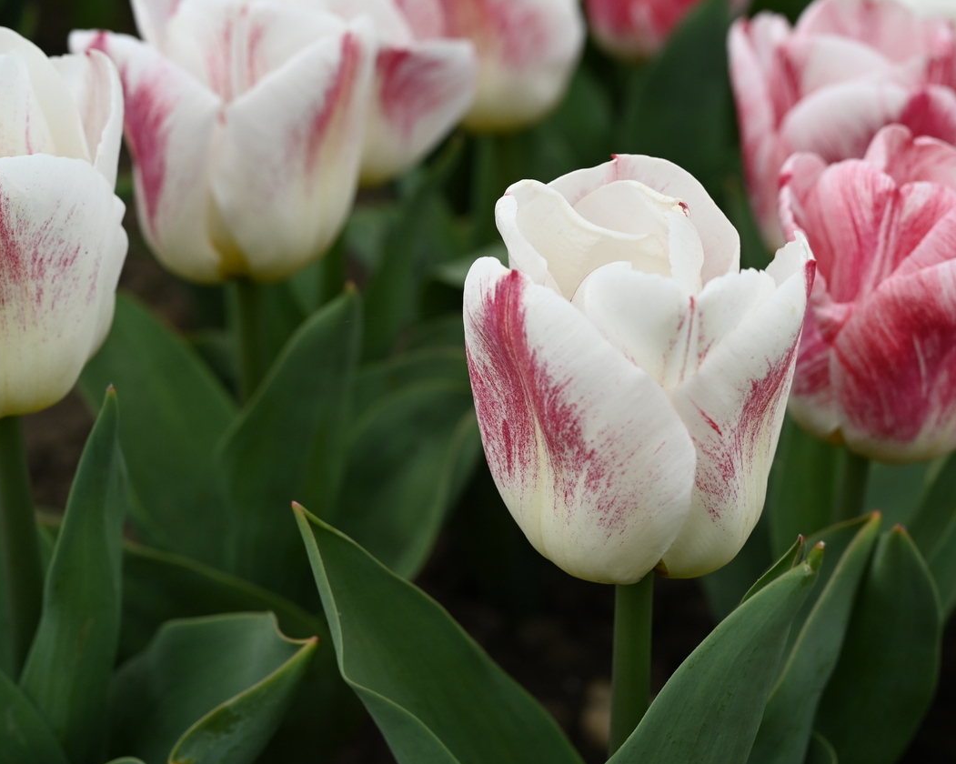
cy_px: 337
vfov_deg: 22.8
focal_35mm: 67
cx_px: 547
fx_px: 1895
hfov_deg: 28.3
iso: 640
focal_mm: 50
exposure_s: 1/500
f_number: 8
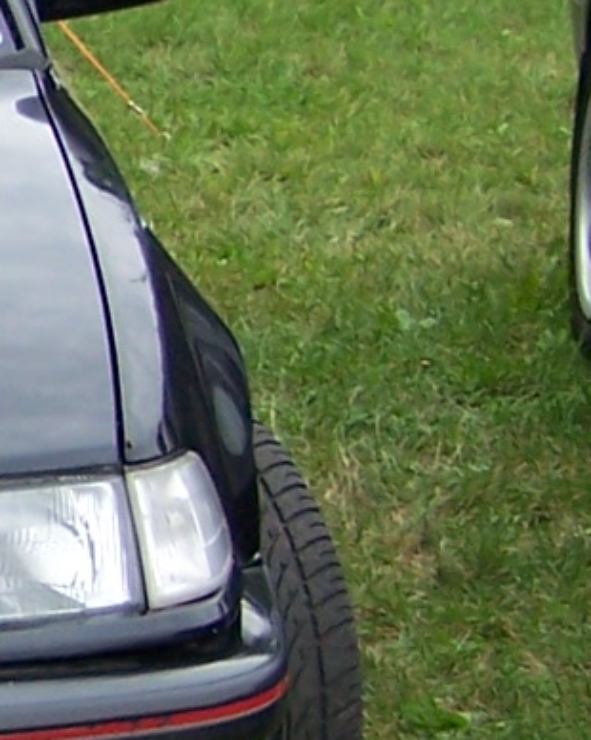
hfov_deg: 7.4
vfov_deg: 9.9
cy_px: 387
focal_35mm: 196
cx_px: -757
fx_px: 4289
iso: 80
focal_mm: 6.3
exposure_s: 1/500
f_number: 2.8
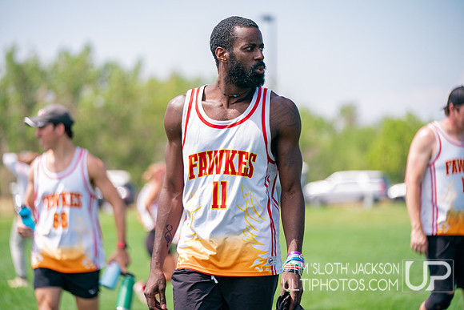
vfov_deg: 10.6
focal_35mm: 130
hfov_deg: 15.8
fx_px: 1676
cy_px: 155
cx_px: 232
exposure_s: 1/5000
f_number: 2.8
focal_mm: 130
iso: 500
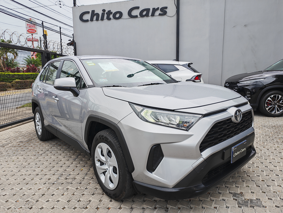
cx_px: 142
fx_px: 196
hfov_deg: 71.6
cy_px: 106
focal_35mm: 24
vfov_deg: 56.8
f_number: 1.9
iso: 64
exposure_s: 1/100
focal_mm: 6.12
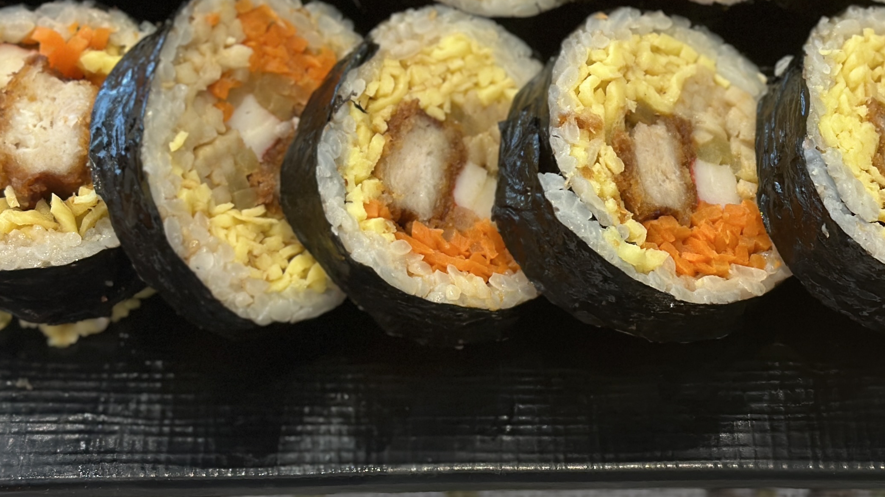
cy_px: 99
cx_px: 571
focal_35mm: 101
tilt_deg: -61.3
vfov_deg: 11.9
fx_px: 2370
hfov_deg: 21.1
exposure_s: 1/60
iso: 80
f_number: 1.78
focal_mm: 6.86
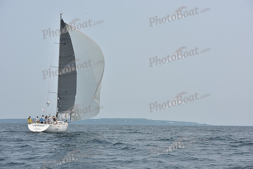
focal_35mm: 70
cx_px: 126
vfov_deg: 19.5
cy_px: 84
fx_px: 492
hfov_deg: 28.8
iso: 250
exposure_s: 1/1250
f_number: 9
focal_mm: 70
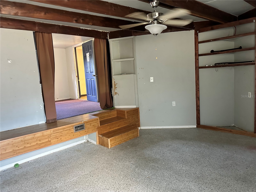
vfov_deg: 56.8
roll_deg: +3.1
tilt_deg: -6.1
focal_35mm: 24
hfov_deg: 71.6
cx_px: 128
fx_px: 177
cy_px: 96
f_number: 1.78
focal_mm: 6.86
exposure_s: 1/47
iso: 1000
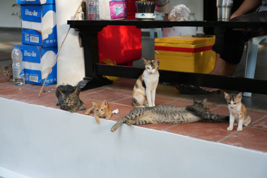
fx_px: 415
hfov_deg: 35.6
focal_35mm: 56
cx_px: 134
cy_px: 89
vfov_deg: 24.2
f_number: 4
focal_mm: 56
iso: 320
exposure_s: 1/60
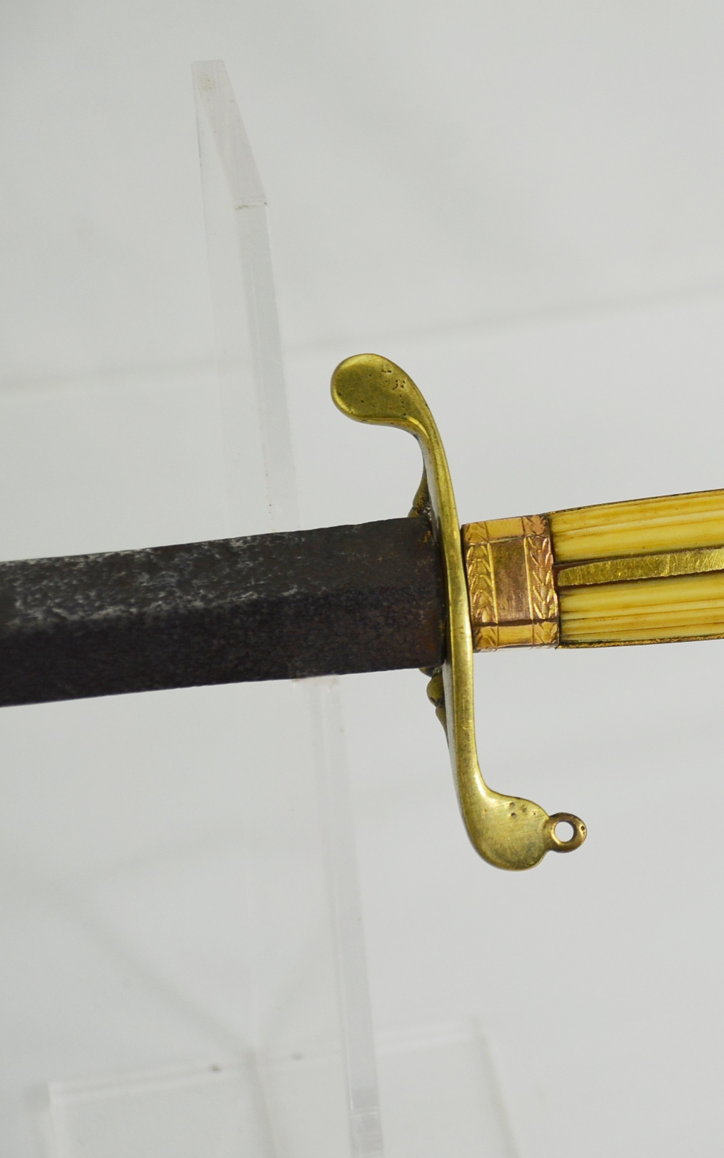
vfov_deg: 13.7
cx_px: 845
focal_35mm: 153
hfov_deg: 8.5
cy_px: 578
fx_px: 4829
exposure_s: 1/500
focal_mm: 66
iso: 400
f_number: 5.3
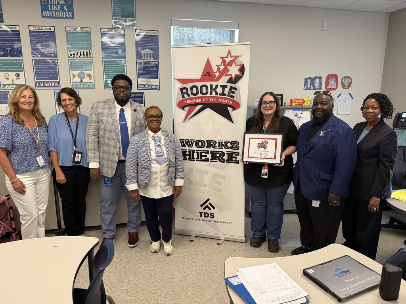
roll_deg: -0.4
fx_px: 281
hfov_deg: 71.6
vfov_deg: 56.8
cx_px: 203
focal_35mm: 24
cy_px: 152
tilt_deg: -11.7
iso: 320
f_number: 1.78
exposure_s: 1/60
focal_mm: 6.76
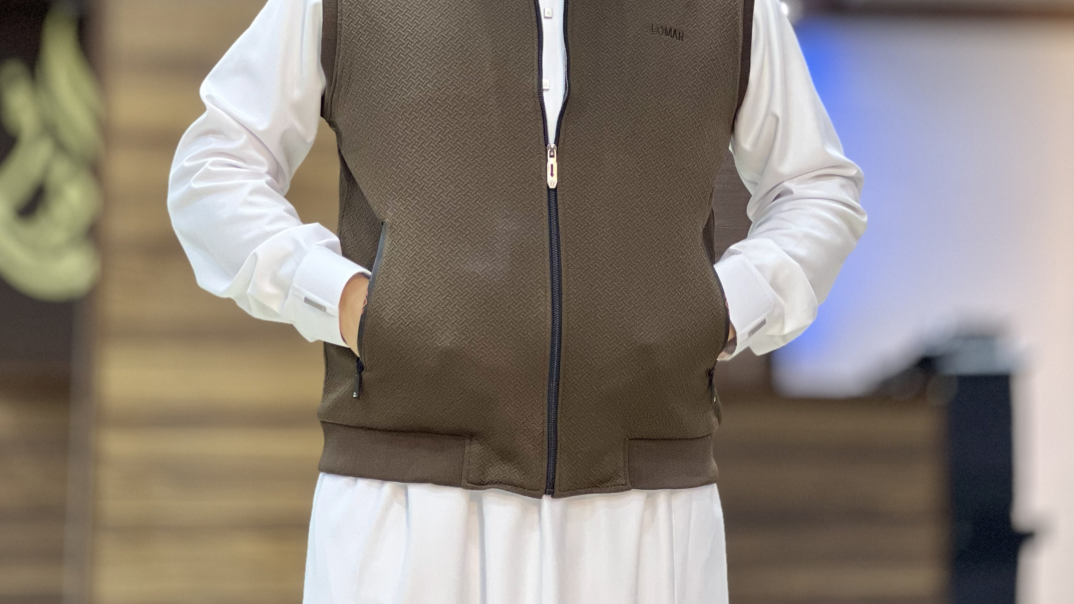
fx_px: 3190
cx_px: 537
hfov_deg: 19.1
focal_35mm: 112
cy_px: 65
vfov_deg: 10.8
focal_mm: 9
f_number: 2.8
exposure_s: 1/100
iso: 200
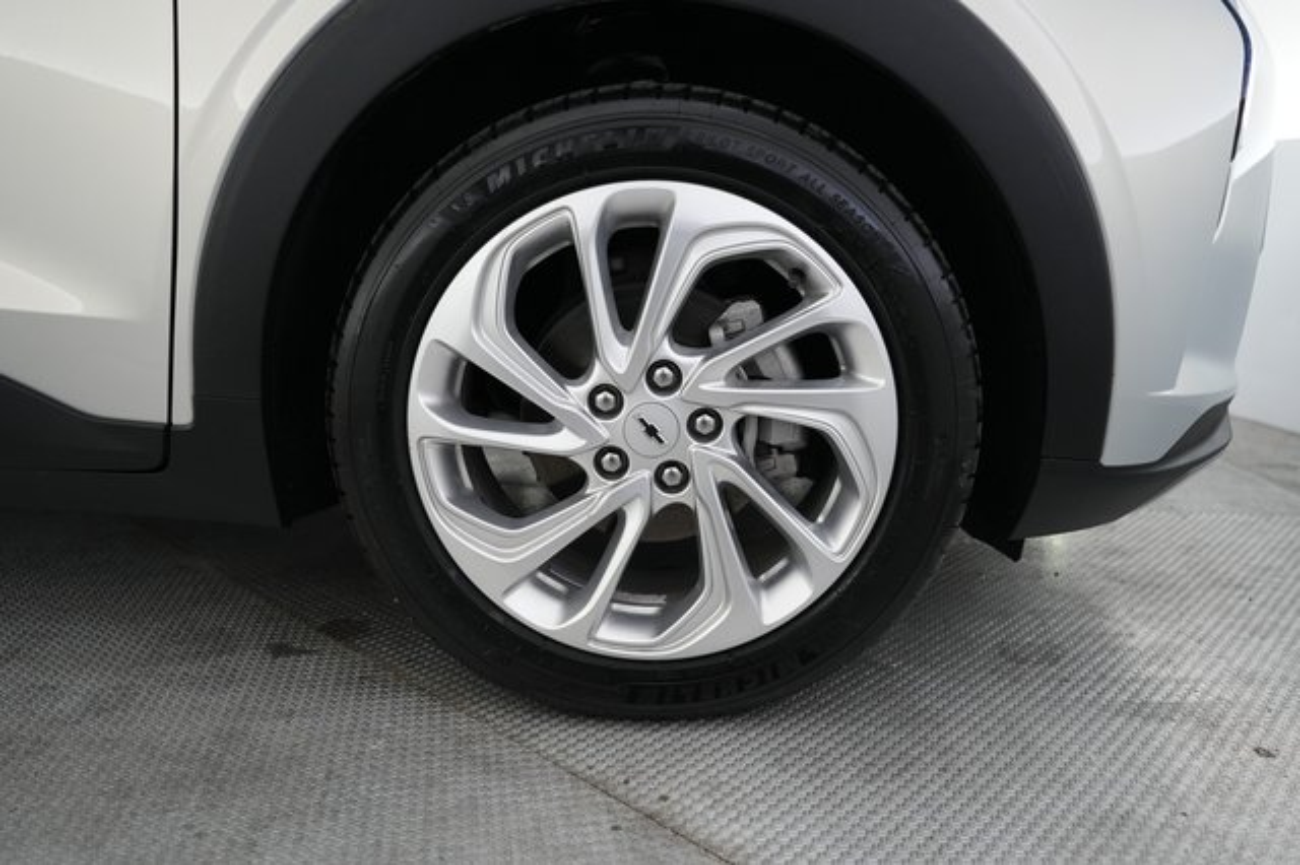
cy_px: 432
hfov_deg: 69.4
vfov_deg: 49.5
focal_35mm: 26
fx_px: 938
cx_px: 650
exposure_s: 1/160
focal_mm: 26
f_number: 2.8
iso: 3200
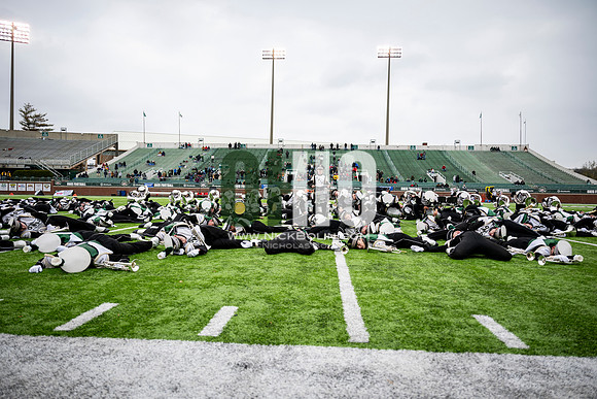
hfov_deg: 73.7
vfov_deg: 53.2
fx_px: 398
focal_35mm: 24
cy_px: 200
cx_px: 298
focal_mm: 24
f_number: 2.8
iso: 100
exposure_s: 1/500
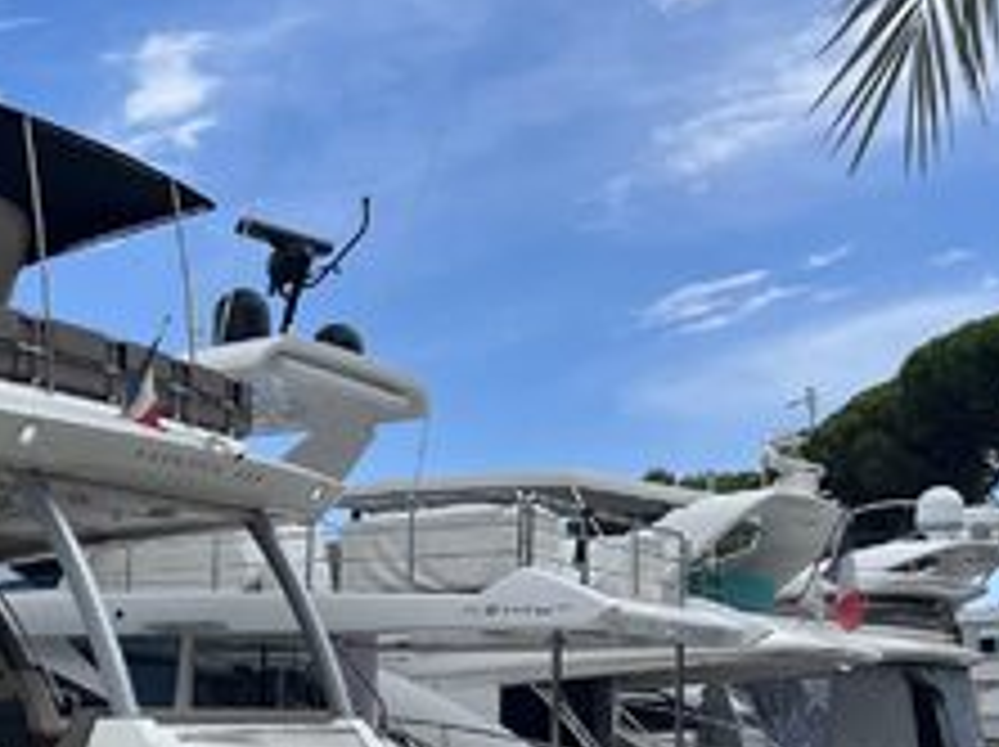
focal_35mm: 61
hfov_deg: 28.3
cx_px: -144
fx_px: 1759
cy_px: 644
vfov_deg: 23.5
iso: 50
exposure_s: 1/3413
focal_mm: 5.1
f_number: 1.6
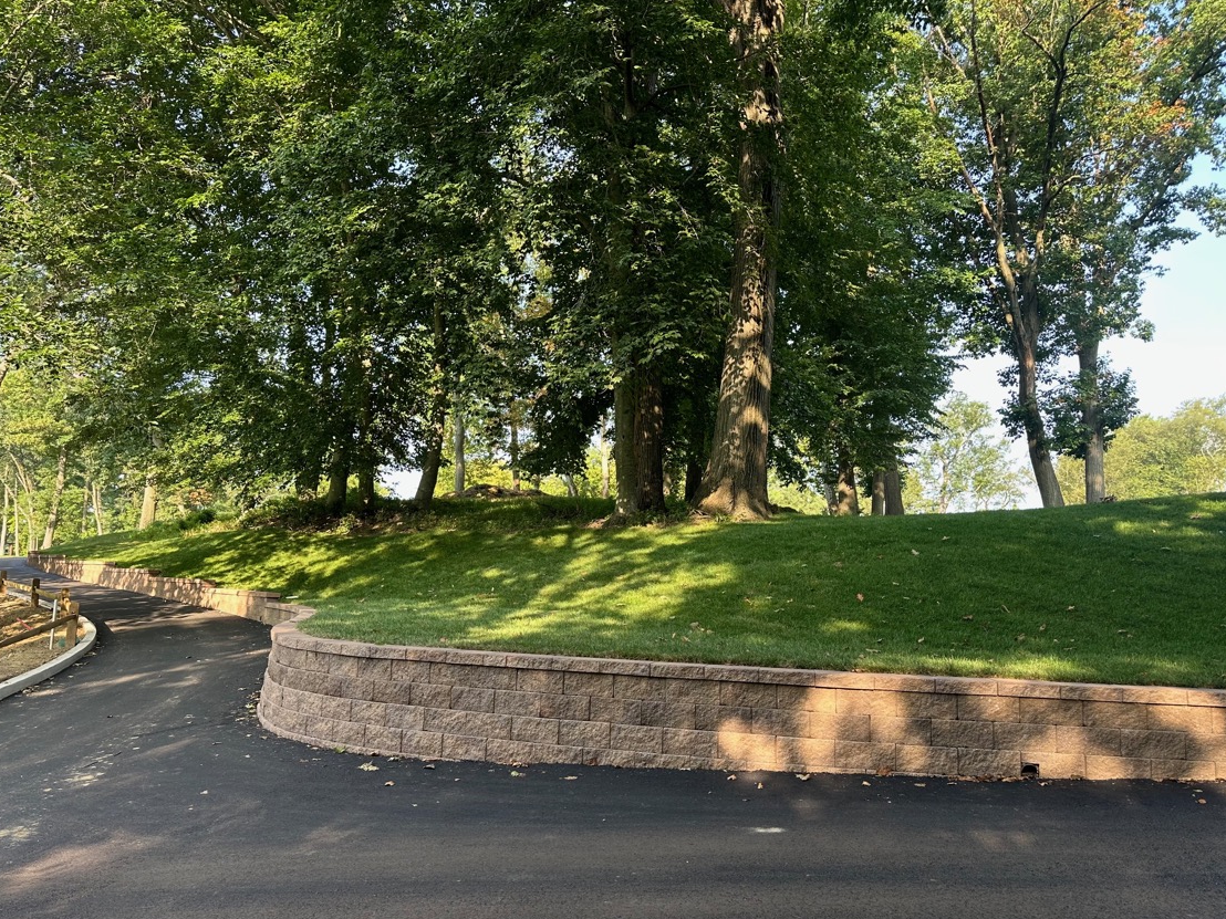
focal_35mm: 26
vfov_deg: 53.1
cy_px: 476
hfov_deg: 67.3
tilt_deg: +7.1
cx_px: 603
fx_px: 921
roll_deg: -1.5
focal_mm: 6.86
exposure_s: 1/250
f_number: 1.78
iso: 80
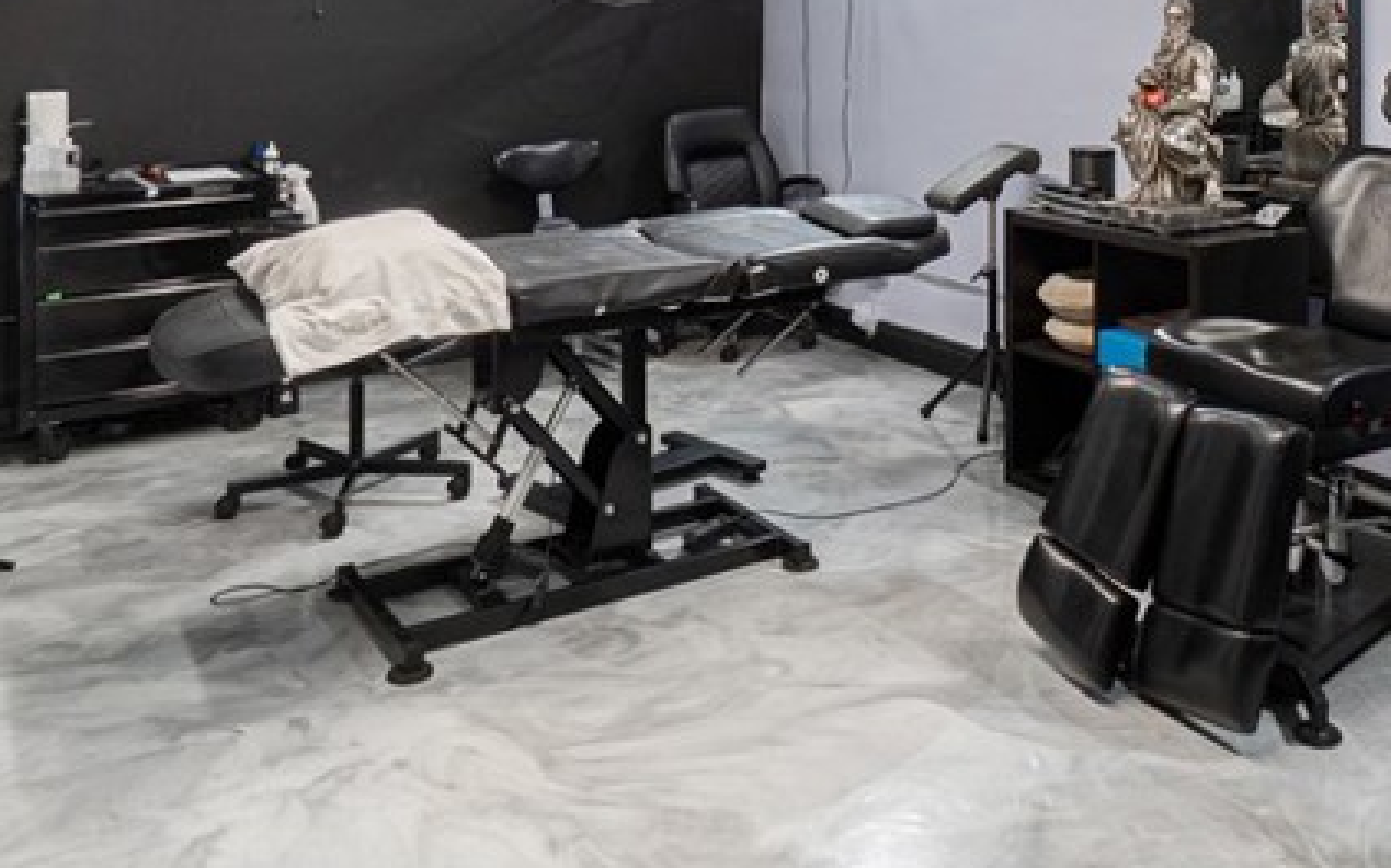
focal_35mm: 37
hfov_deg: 50.8
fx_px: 1402
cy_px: -53
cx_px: 1023
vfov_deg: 31.1
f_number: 7.1
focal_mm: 10
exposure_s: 1/10
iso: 320
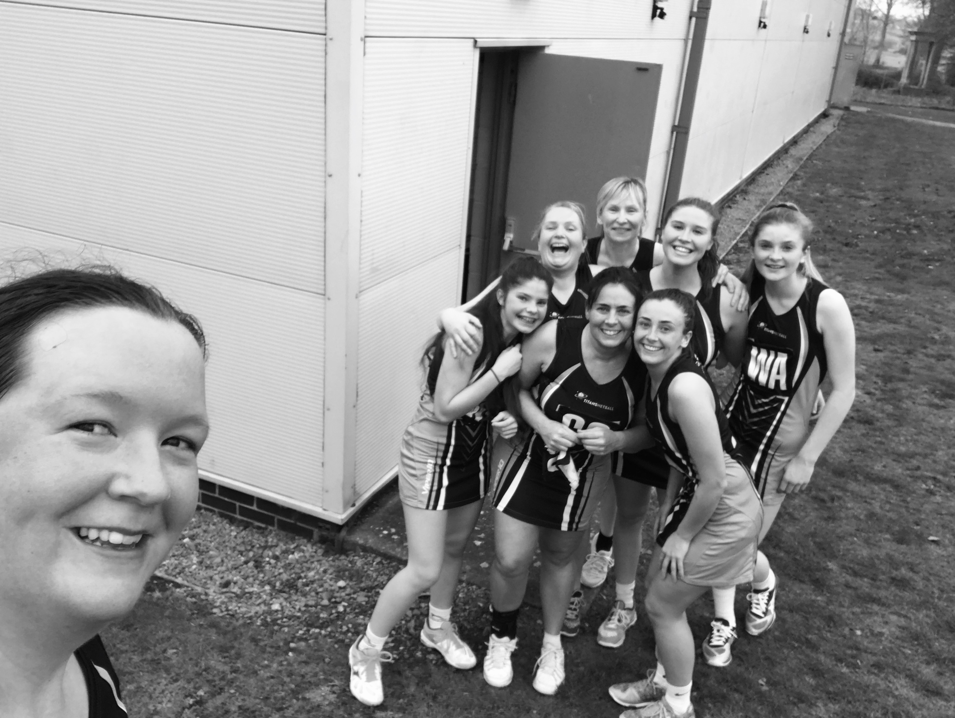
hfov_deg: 56.8
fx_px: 883
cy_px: 359
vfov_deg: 44.2
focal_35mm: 32
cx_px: 478
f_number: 2.2
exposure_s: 1/100
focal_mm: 2.87
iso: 32
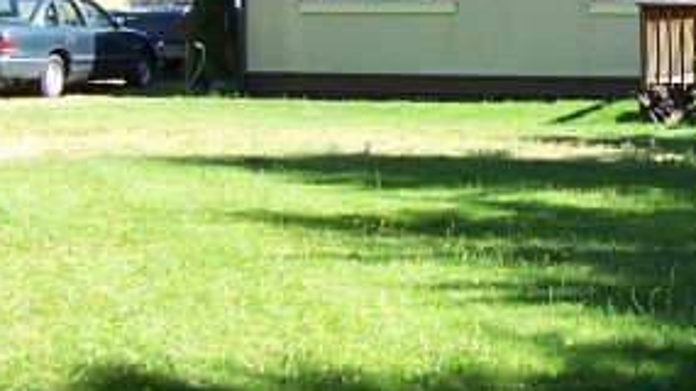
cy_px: 61
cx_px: 733
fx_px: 1918
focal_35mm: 104
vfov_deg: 11.6
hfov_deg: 19.8
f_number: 2.7
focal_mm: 5.6
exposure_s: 1/350
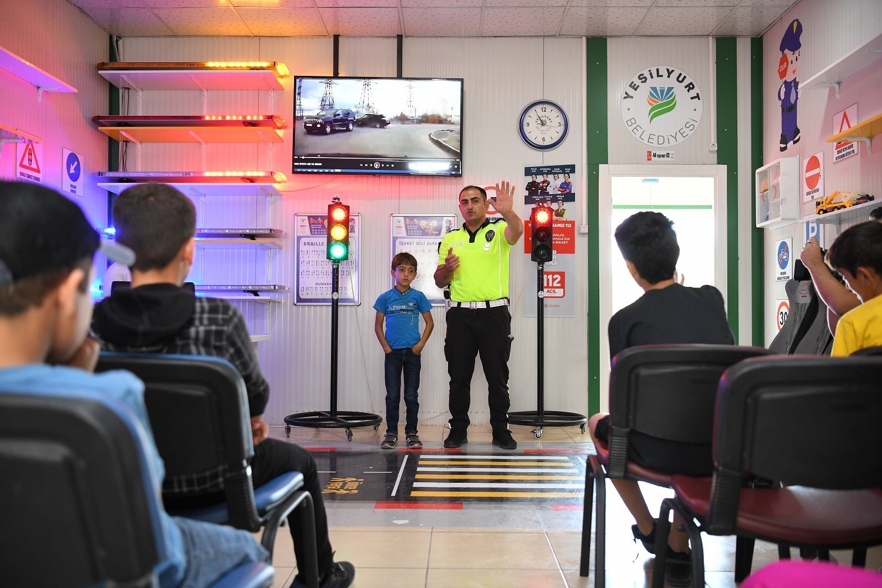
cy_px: 294
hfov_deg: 55.8
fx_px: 833
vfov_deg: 38.9
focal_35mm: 34
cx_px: 441
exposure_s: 1/125
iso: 1600
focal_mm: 34
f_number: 2.8
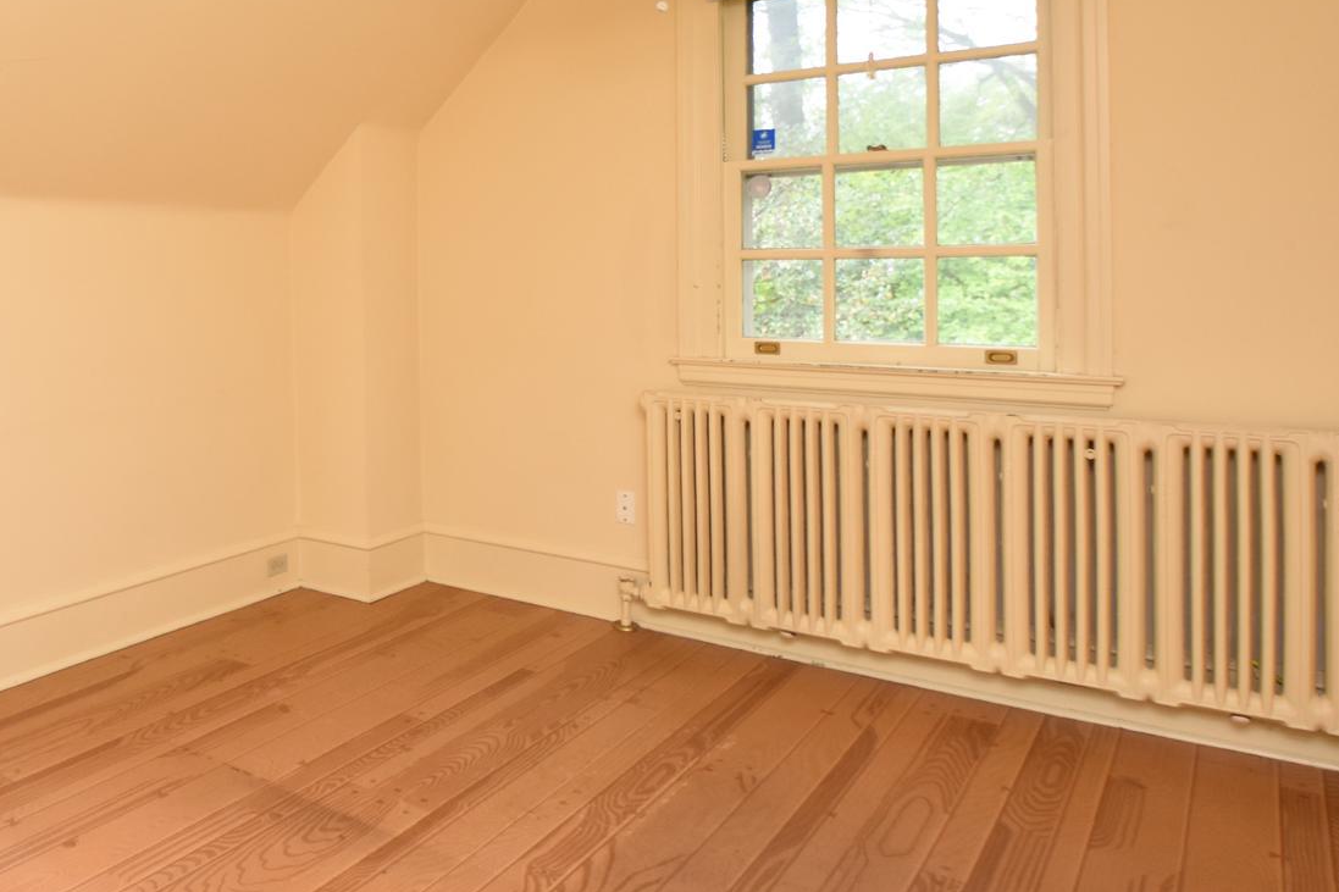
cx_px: 283
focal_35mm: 28
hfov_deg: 60.6
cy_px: 273
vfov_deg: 45.4
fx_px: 1041
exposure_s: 1/250
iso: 800
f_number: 4.5
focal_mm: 10
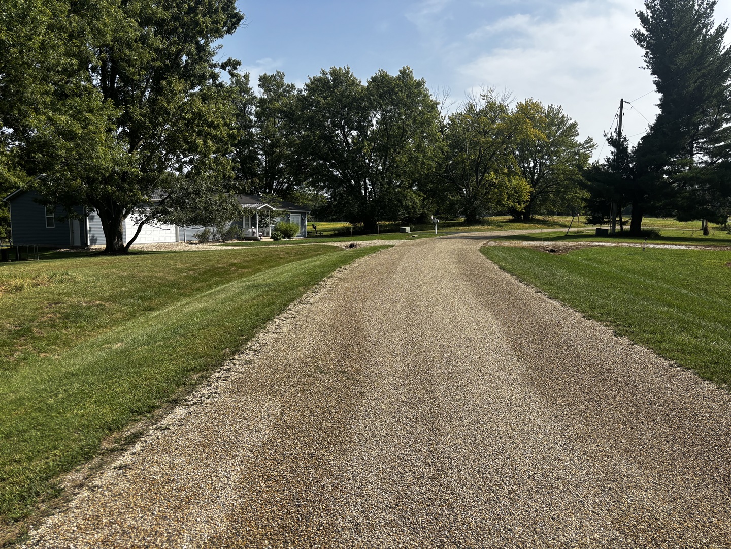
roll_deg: +0.3
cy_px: 274
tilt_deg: -5.1
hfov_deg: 67.3
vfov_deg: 53.1
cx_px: 366
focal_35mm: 26
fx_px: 549
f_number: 1.6
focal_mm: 5.96
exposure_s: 1/3106
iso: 50
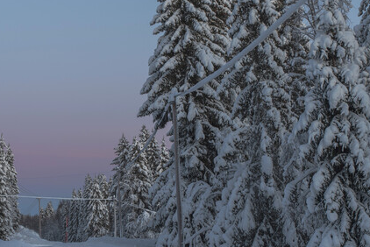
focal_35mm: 81
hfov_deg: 24.9
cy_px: 98
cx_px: 115
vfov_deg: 16.9
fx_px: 833
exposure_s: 1/20
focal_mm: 38
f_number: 4.5
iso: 100
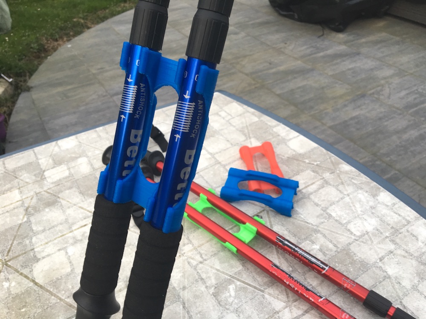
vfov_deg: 48.2
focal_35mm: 29
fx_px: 357
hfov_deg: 61.7
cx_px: 213
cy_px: 160
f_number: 2.2
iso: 40
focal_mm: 4.15
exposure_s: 1/100
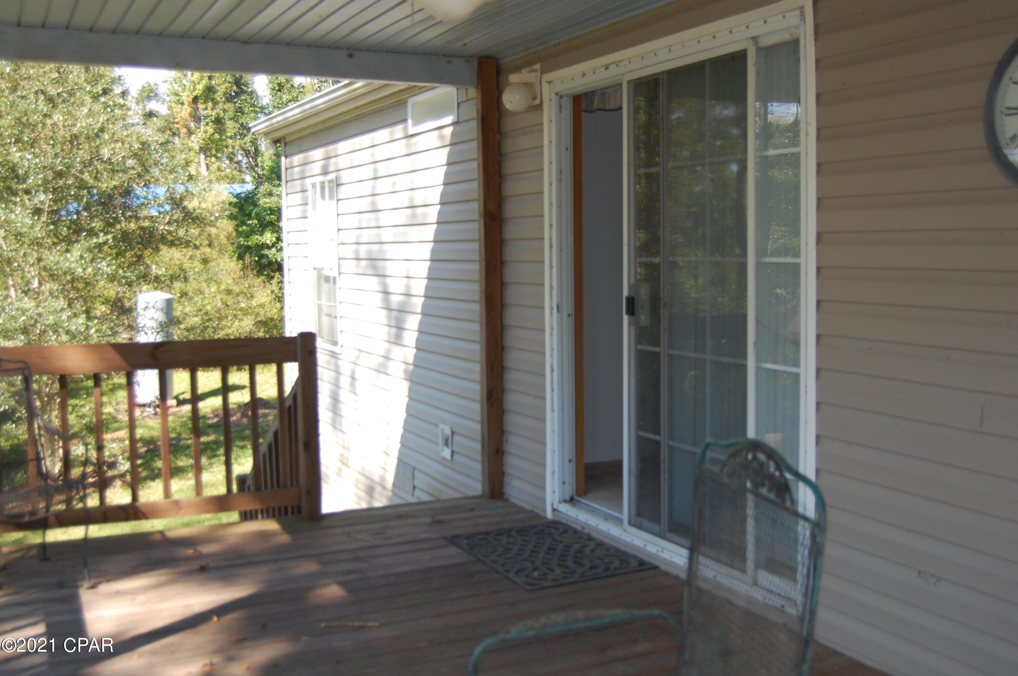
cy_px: 338
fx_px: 1102
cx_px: 509
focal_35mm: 39
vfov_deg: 34.1
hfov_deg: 49.6
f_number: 4
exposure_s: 1/500
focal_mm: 26
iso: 400
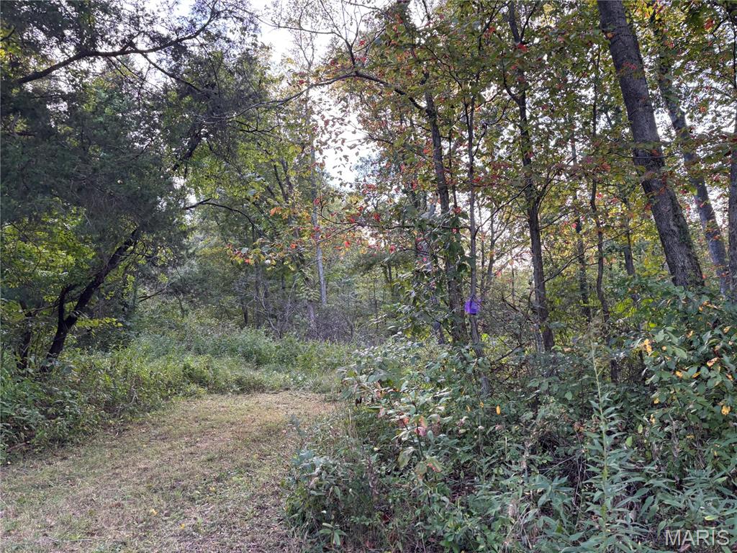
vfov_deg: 53.1
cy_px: 276
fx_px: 554
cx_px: 368
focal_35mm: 26
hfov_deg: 67.3
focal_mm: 5.96
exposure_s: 1/121
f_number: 1.6
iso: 80
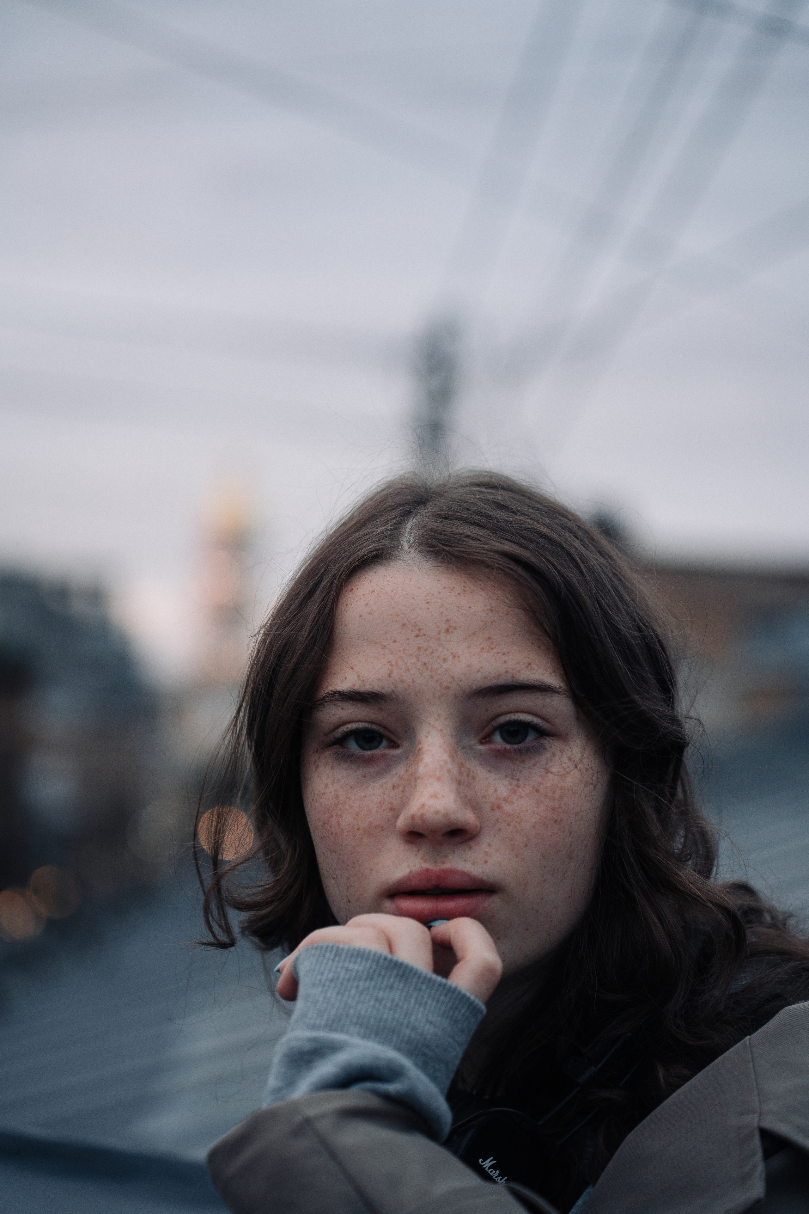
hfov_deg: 18.2
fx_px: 2528
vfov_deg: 27.0
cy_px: 607
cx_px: 404
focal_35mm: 75
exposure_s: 1/160
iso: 640
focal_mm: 75
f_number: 2.8
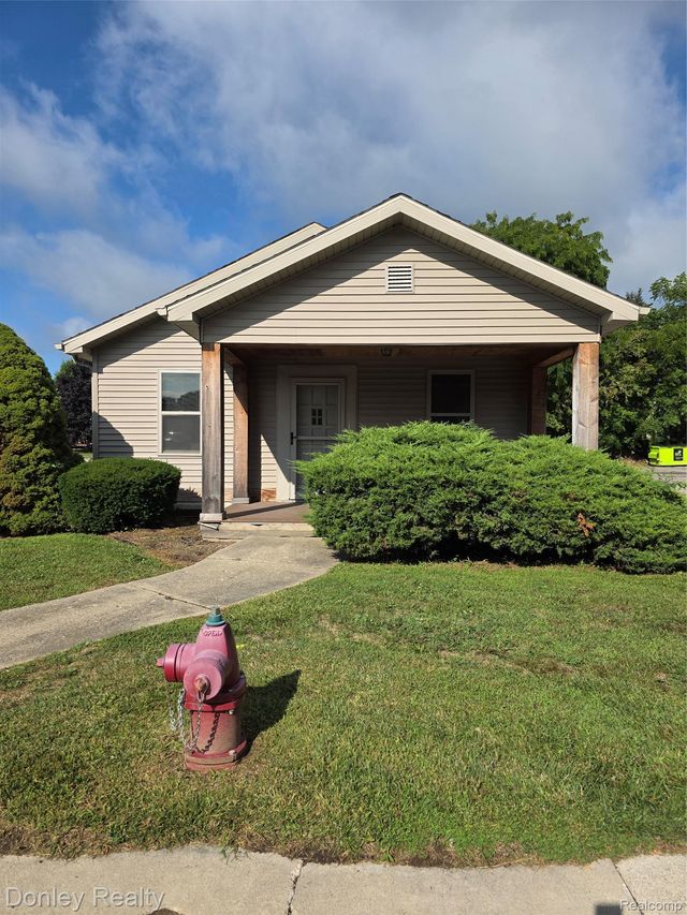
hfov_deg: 58.9
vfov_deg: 73.9
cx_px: 344
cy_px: 458
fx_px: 608
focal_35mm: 23
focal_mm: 6.3
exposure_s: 1/7944
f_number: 1.7
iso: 80
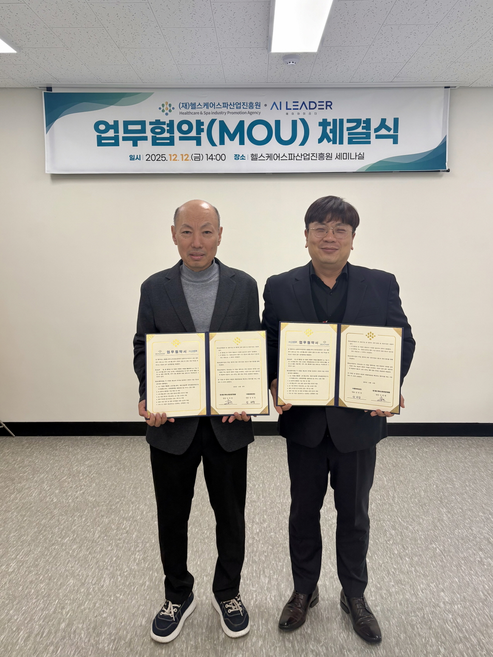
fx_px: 494
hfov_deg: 53.1
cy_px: 328
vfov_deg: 67.3
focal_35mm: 26
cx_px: 246
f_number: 1.6
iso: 50
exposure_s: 1/120
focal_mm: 5.96
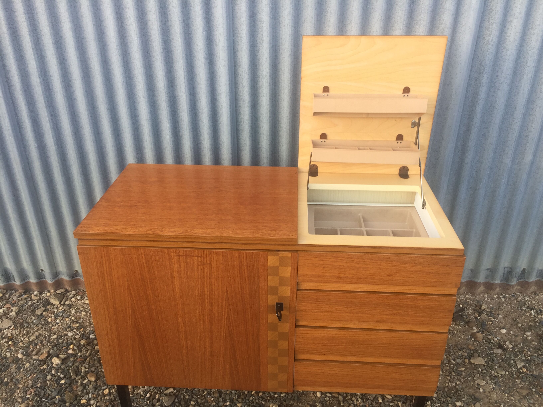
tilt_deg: -29.2
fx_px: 455
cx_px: 272
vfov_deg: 48.2
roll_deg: -1.7
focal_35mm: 29
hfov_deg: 61.7
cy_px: 204
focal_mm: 4.15
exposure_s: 1/104
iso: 32
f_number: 2.2
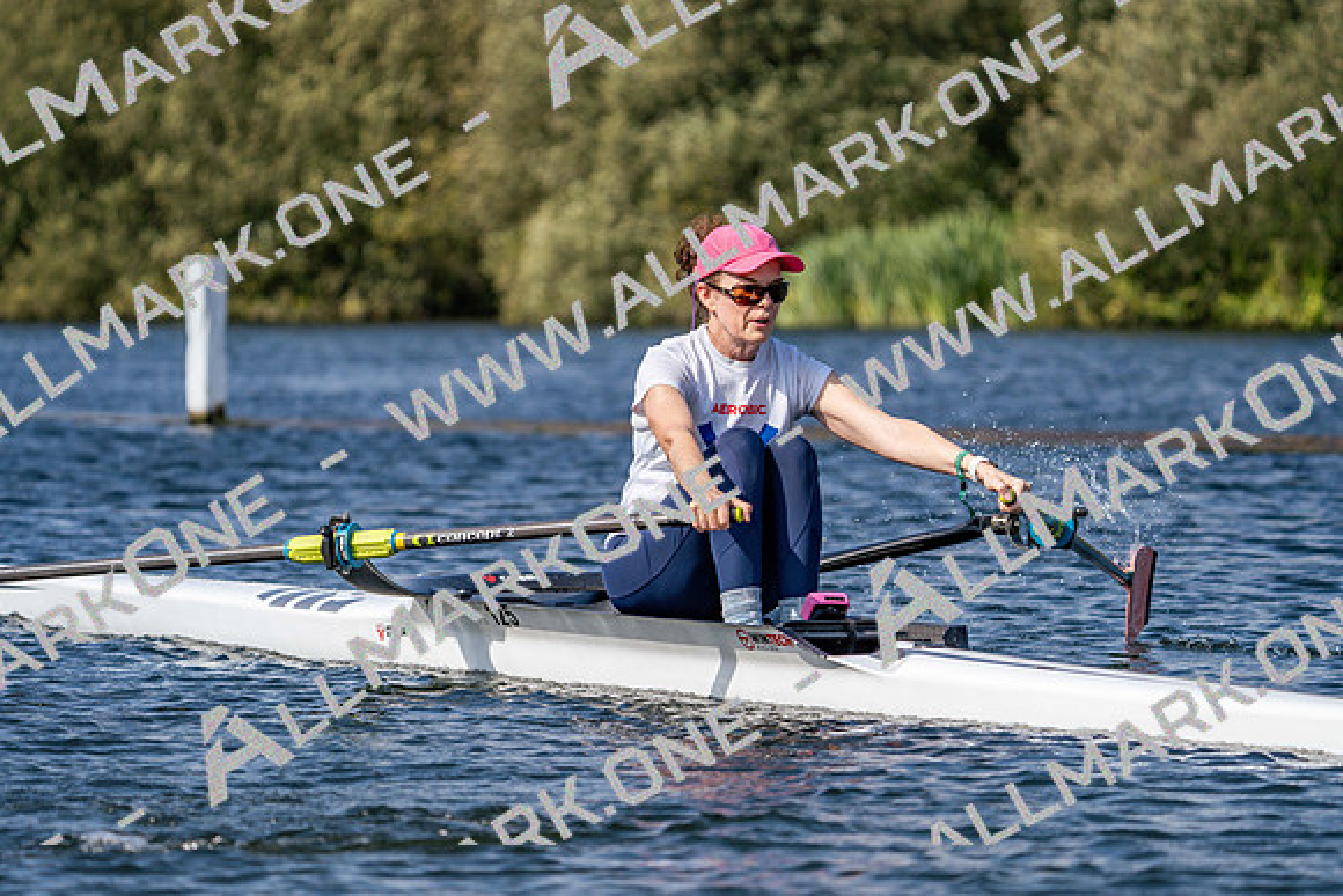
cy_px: 448
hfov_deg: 8.9
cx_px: 672
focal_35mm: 230
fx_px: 8582
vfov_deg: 6.0
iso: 200
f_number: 5.6
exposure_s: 1/1600
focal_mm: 230
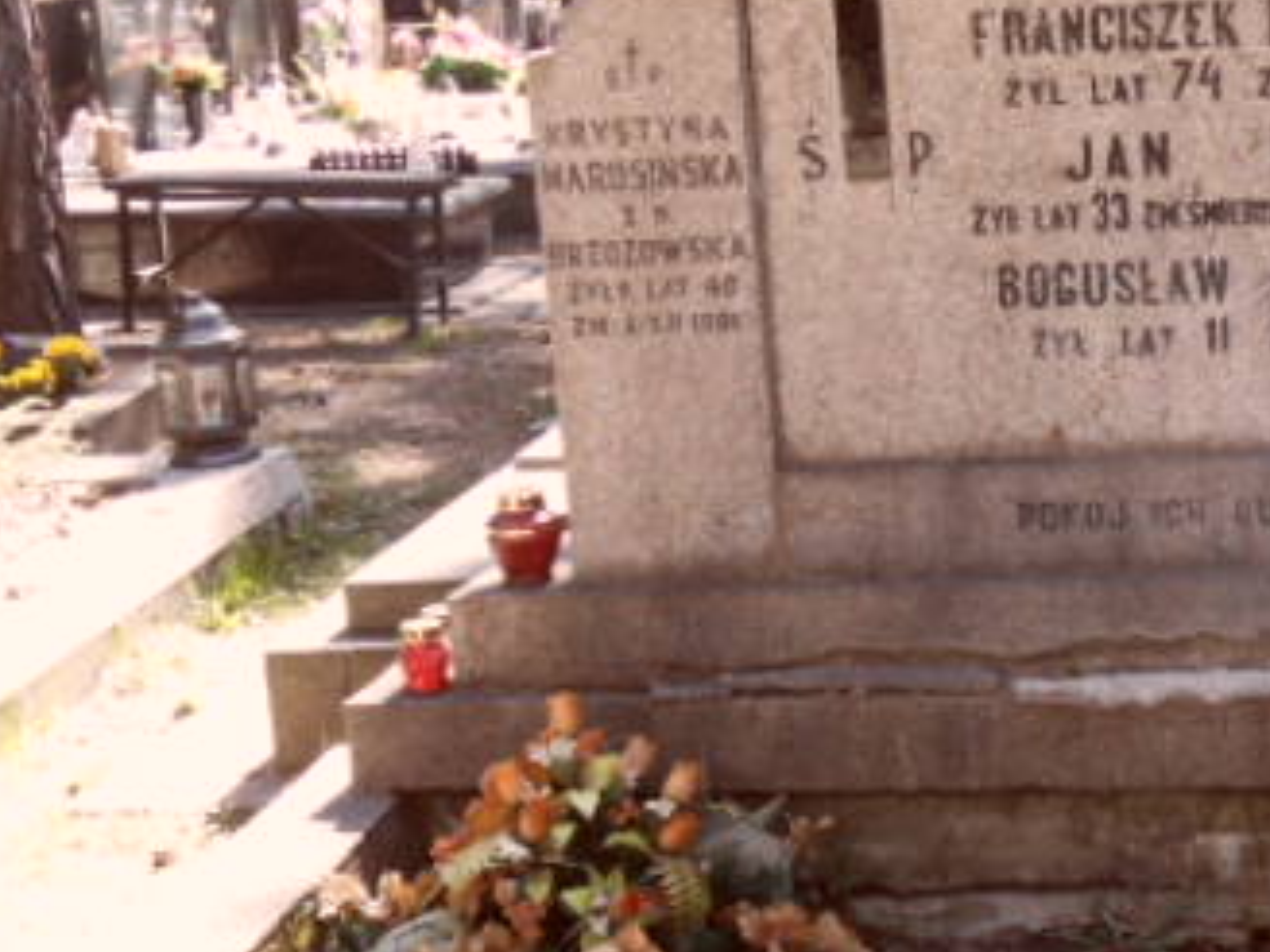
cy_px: 596
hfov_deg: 25.3
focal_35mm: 75
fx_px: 2752
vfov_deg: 19.6
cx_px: 1104
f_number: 3.2
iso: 80
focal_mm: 3.9
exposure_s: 1/90
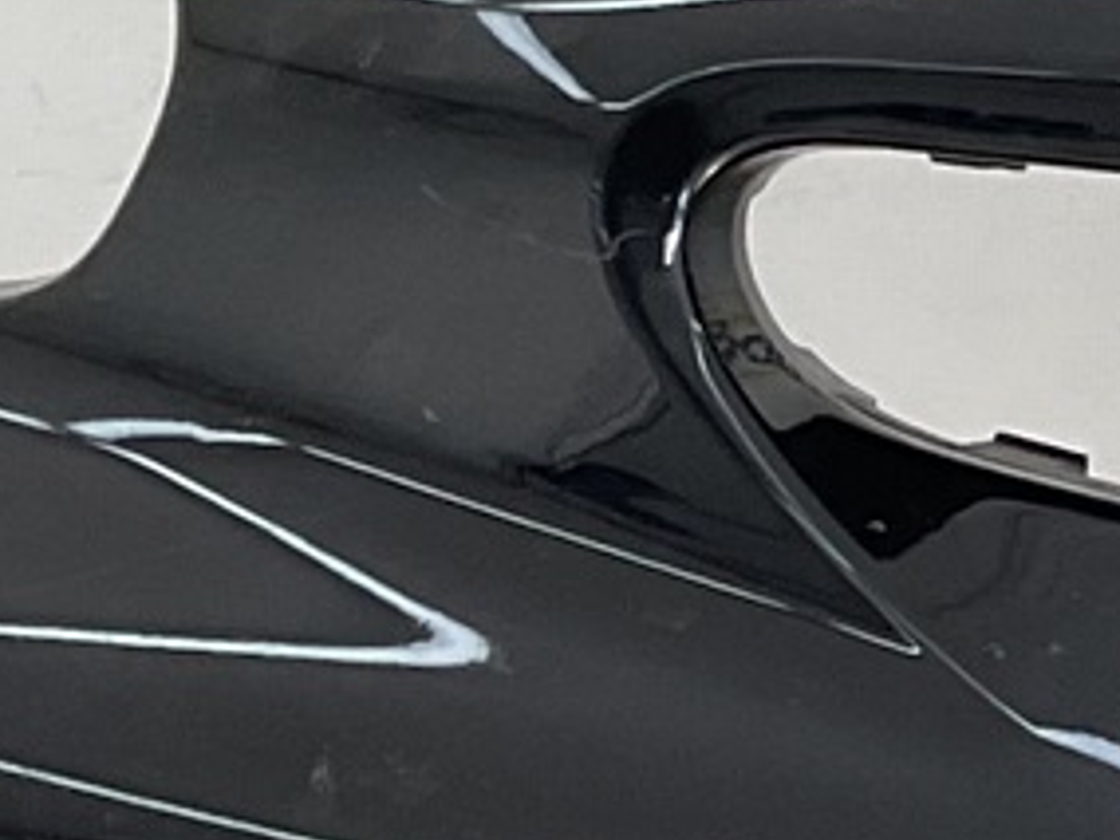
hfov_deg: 8.9
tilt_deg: -8.6
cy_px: 595
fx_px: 6665
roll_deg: -0.9
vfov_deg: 7.2
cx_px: 2378
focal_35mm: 206
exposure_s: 1/281
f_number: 1.8
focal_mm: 3
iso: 16
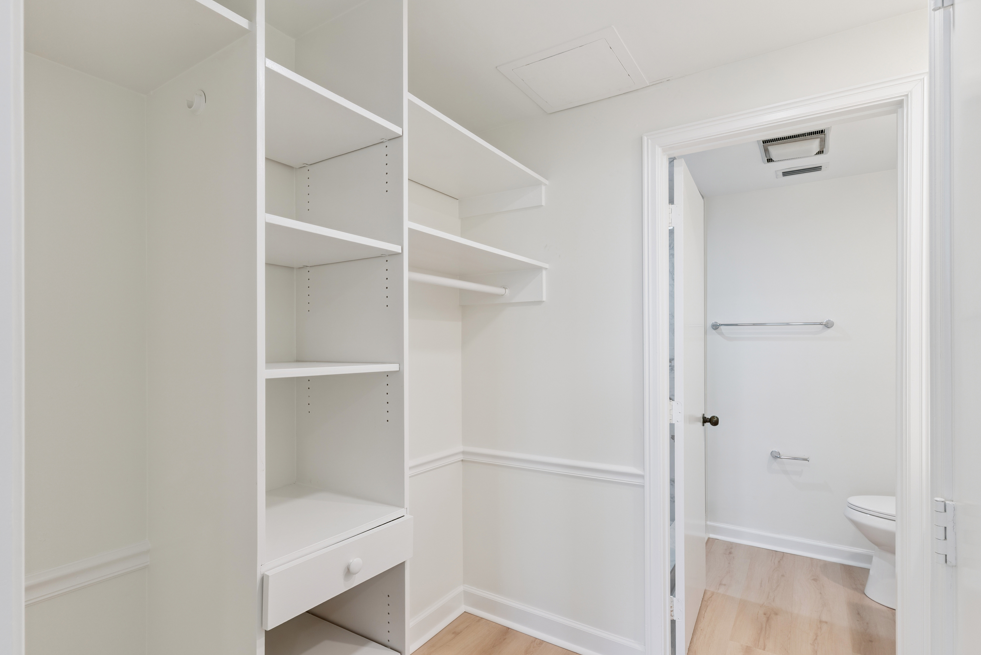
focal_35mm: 18
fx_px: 491
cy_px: 343
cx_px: 484
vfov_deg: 67.4
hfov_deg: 90.0
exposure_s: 1/20
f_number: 8
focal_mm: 17
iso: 250
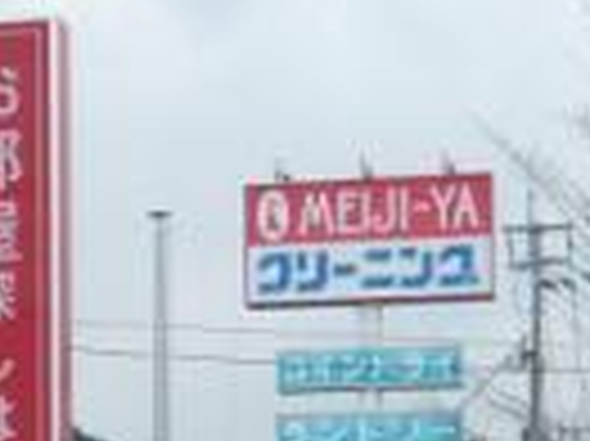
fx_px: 2793
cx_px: -374
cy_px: 572
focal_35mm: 164
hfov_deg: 11.4
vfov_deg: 8.9
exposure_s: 1/400
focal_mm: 5.2
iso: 100
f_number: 3
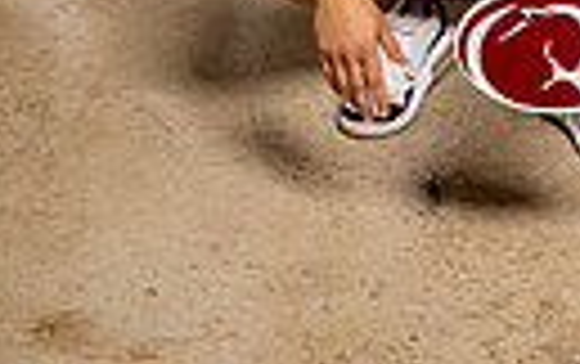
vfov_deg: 9.1
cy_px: -634
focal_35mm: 124
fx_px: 1963
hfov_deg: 16.5
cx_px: 549
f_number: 8
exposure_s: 1/250
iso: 200
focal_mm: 35
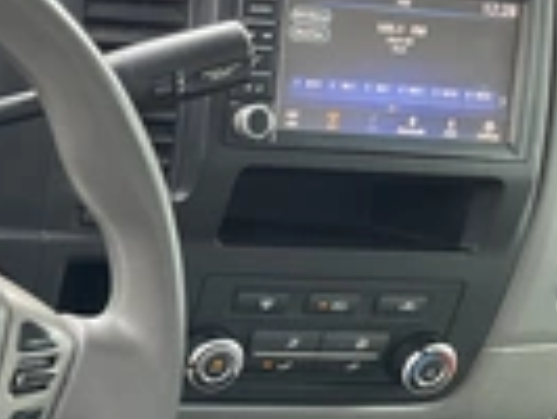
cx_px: -214
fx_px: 1401
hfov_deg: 20.1
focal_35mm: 87
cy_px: 402
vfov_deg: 16.7
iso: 64
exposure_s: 1/62
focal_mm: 3
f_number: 1.8
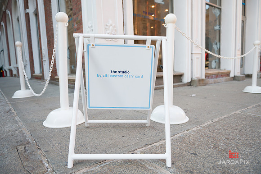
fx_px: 174
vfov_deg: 53.1
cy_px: 87
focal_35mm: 24
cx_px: 130
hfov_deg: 73.8
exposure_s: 1/1250
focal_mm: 24
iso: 640
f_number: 3.5
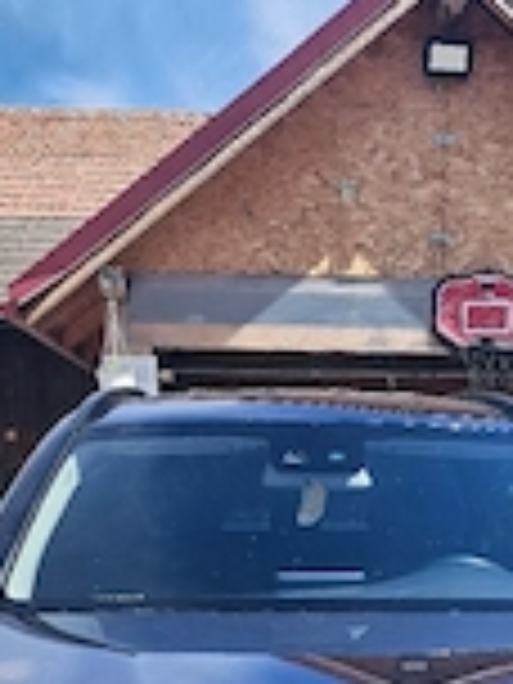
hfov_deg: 23.1
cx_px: 360
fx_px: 1245
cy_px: 819
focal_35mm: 63
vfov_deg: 27.2
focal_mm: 5.23
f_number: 1.8
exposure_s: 1/909
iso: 50
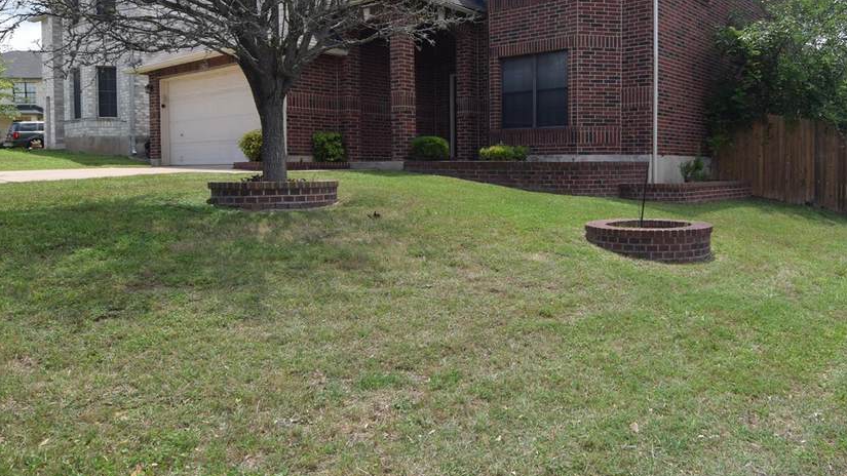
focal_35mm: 27
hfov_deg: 68.1
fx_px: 602
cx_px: 572
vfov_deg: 42.9
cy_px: 189
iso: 100
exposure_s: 1/200
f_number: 9
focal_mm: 11
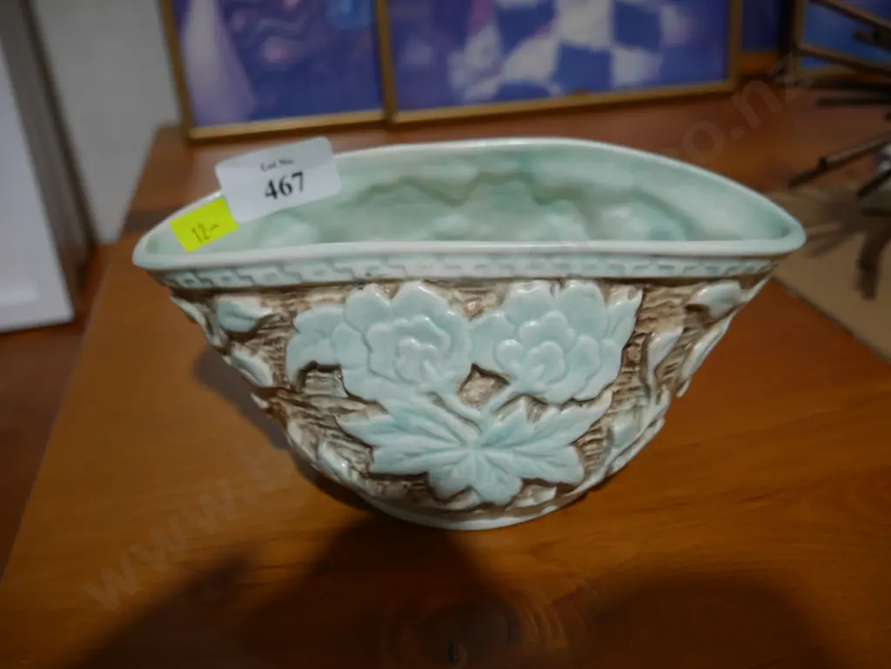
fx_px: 721
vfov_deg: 49.8
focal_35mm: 28
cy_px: 334
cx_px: 446
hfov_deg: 63.4
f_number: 3.5
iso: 200
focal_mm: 14
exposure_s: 1/125
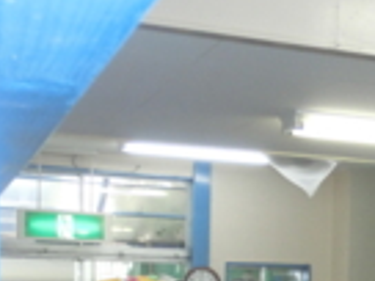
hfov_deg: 21.1
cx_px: 419
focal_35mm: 88
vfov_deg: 16.0
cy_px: 350
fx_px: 953
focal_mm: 5.36
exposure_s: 1/125
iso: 320
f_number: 3.5
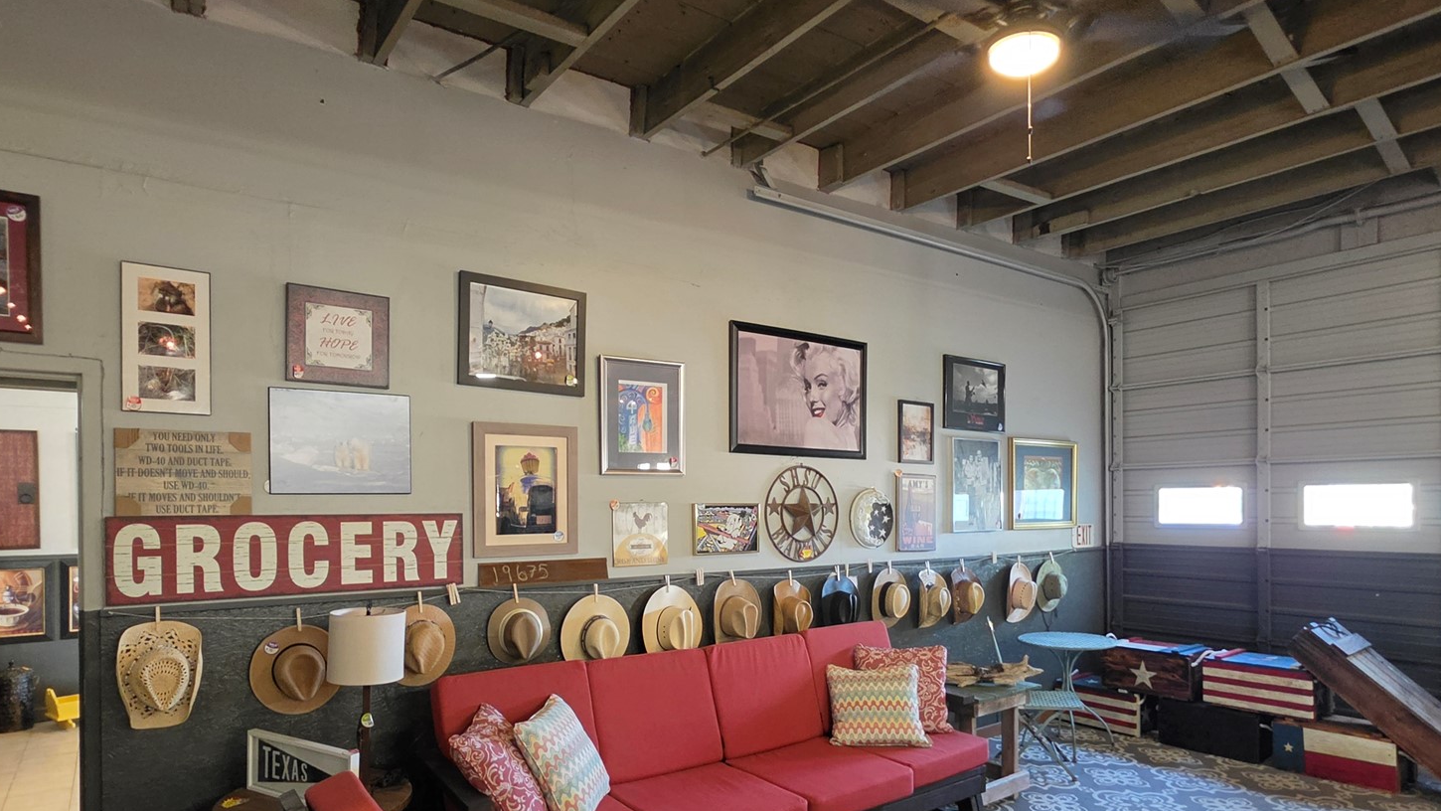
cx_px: 733
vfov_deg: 55.1
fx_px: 764
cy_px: 519
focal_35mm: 20
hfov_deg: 86.6
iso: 800
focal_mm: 2.2
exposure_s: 1/60
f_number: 1.9
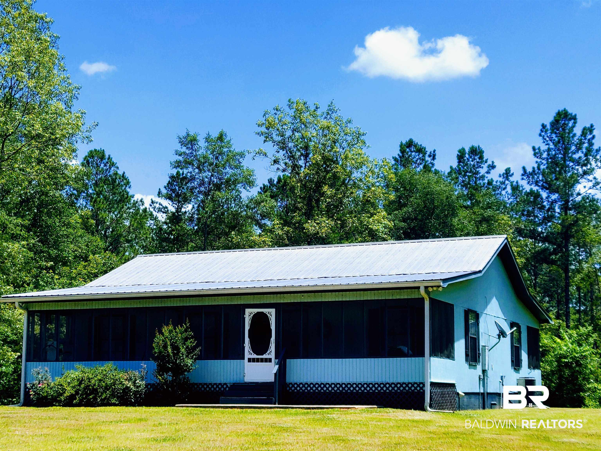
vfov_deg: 23.7
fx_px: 1076
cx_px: 300
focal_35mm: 62
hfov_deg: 31.2
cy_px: 226
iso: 50
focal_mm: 5.58
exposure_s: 1/1163
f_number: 1.8
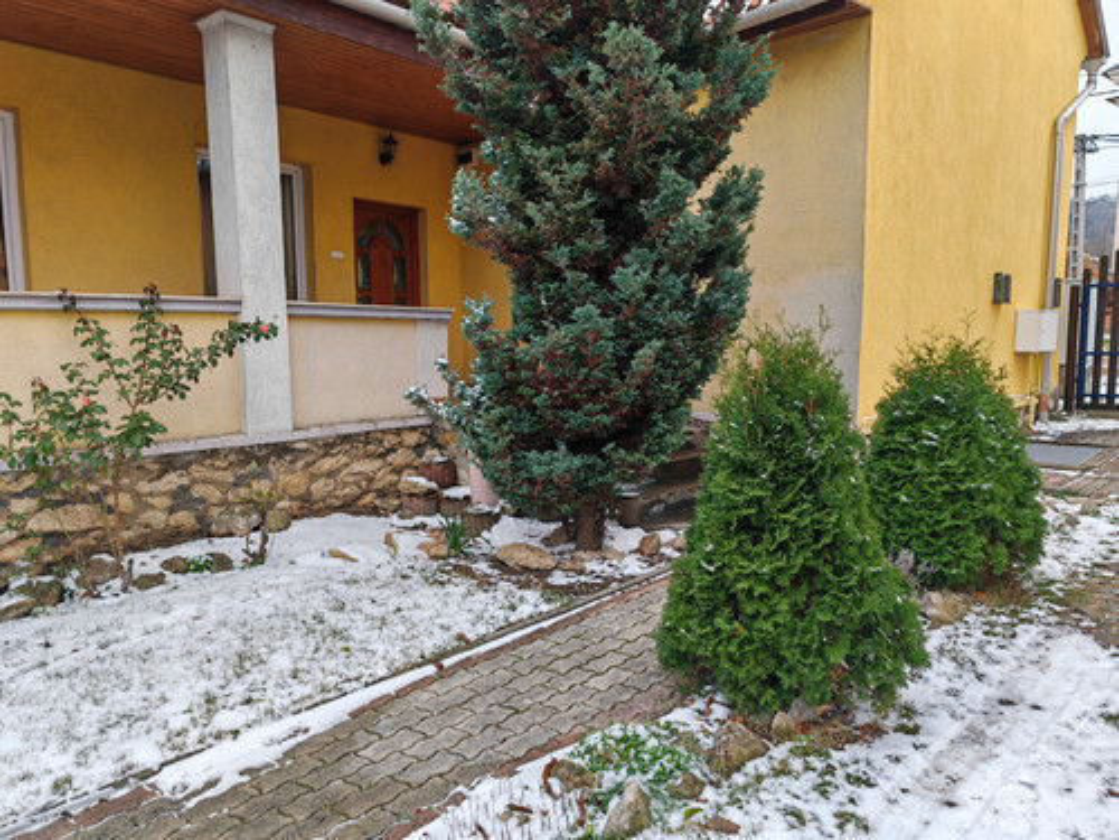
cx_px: 560
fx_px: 873
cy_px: 420
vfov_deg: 51.4
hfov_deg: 65.3
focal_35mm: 27
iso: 50
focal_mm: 7.62
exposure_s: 1/140
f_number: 1.6
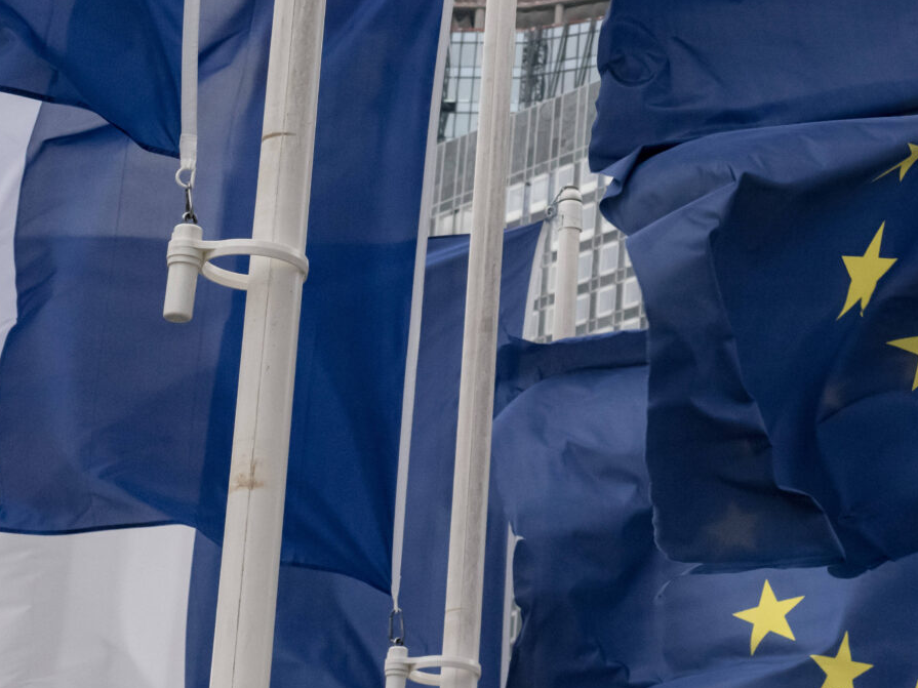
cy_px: -93
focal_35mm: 123
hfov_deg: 15.7
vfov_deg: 11.8
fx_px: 3261
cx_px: 953
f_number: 8
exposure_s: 1/640
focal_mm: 55
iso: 3200
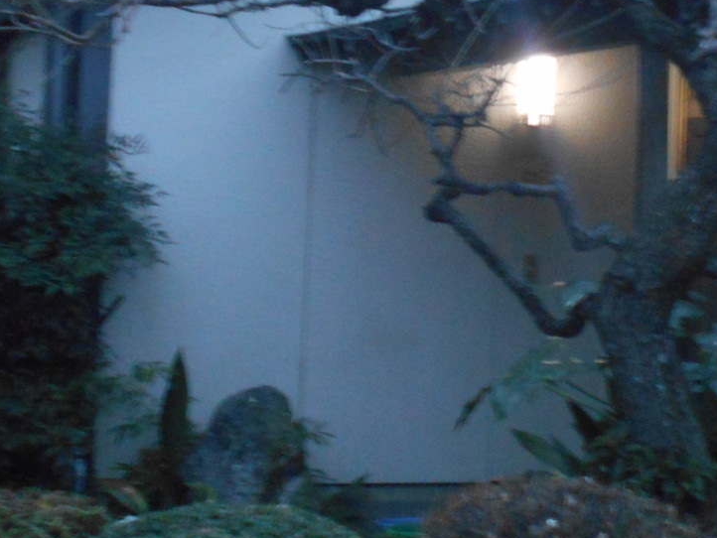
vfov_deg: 13.7
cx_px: 577
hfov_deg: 18.0
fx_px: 2238
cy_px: 140
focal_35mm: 108
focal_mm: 11.6
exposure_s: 1/10
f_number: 5.3
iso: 800
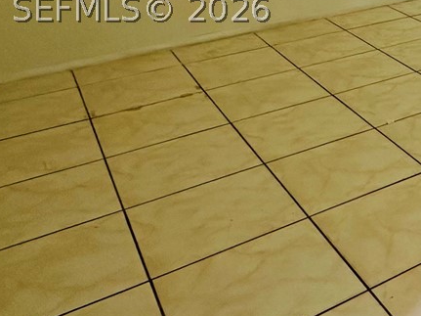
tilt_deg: -15.9
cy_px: 9
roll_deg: -0.7
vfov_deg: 26.7
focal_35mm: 52
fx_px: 632
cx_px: 569
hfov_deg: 28.8
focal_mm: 2.22
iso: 160
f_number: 2.2
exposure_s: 1/99
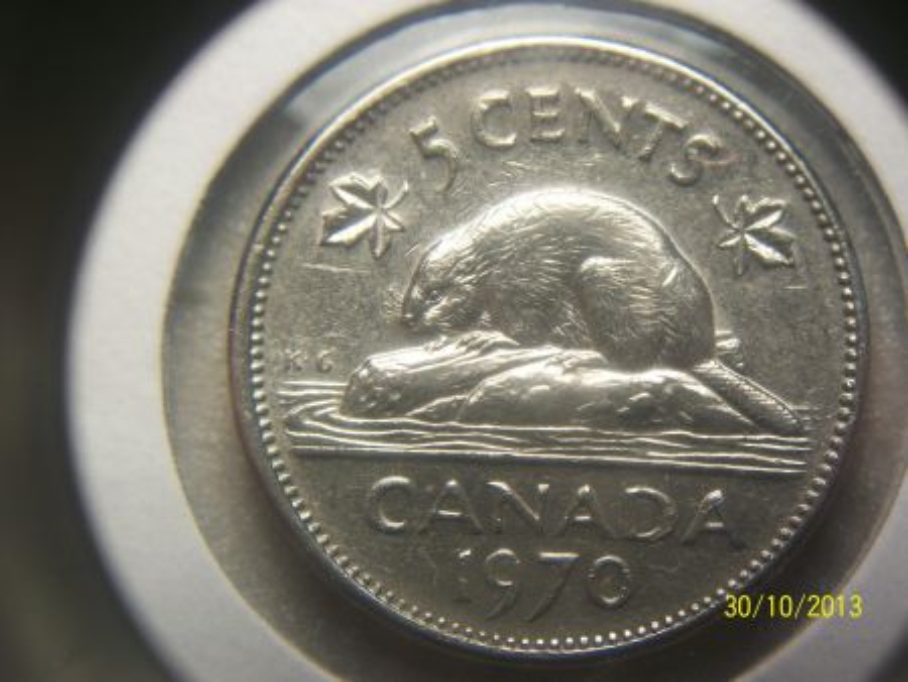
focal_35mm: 77
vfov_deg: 19.2
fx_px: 2021
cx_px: 454
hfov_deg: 25.3
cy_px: 341
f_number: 4.6
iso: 80
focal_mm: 13.7
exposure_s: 1/160
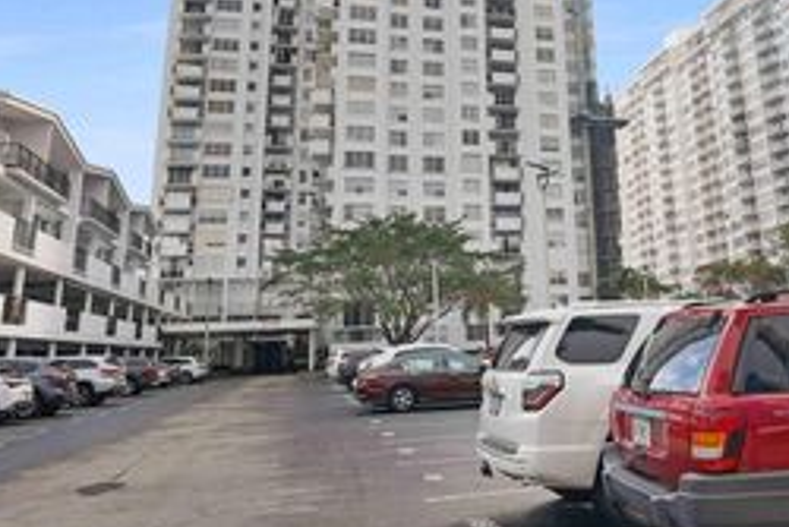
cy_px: 134
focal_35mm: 32
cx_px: 578
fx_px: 702
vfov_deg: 40.1
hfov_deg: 56.2
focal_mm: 16
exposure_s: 1/320
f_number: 4.5
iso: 100
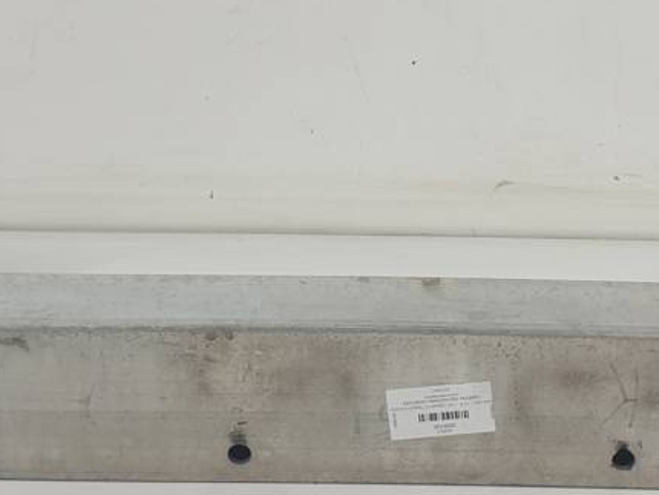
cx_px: 409
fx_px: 1657
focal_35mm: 87
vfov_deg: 16.9
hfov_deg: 22.4
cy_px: 109
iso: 64
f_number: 2.4
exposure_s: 1/100
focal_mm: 4.3
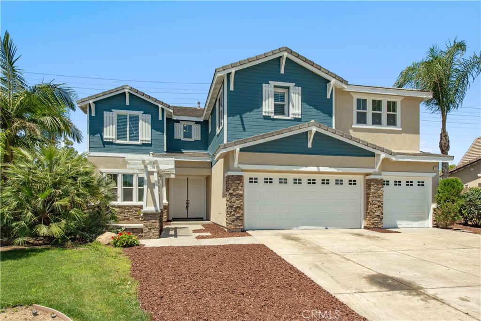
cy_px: 160
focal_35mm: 21
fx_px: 281
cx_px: 240
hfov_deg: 81.2
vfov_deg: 59.5
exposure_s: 1/200
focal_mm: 21
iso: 100
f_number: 14
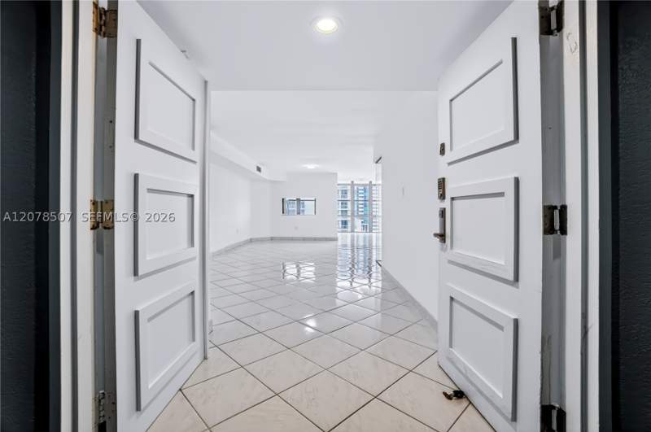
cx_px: 326
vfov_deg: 77.2
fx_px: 271
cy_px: 216
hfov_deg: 100.5
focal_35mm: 15
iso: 200
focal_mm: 10
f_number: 4
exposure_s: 1/500
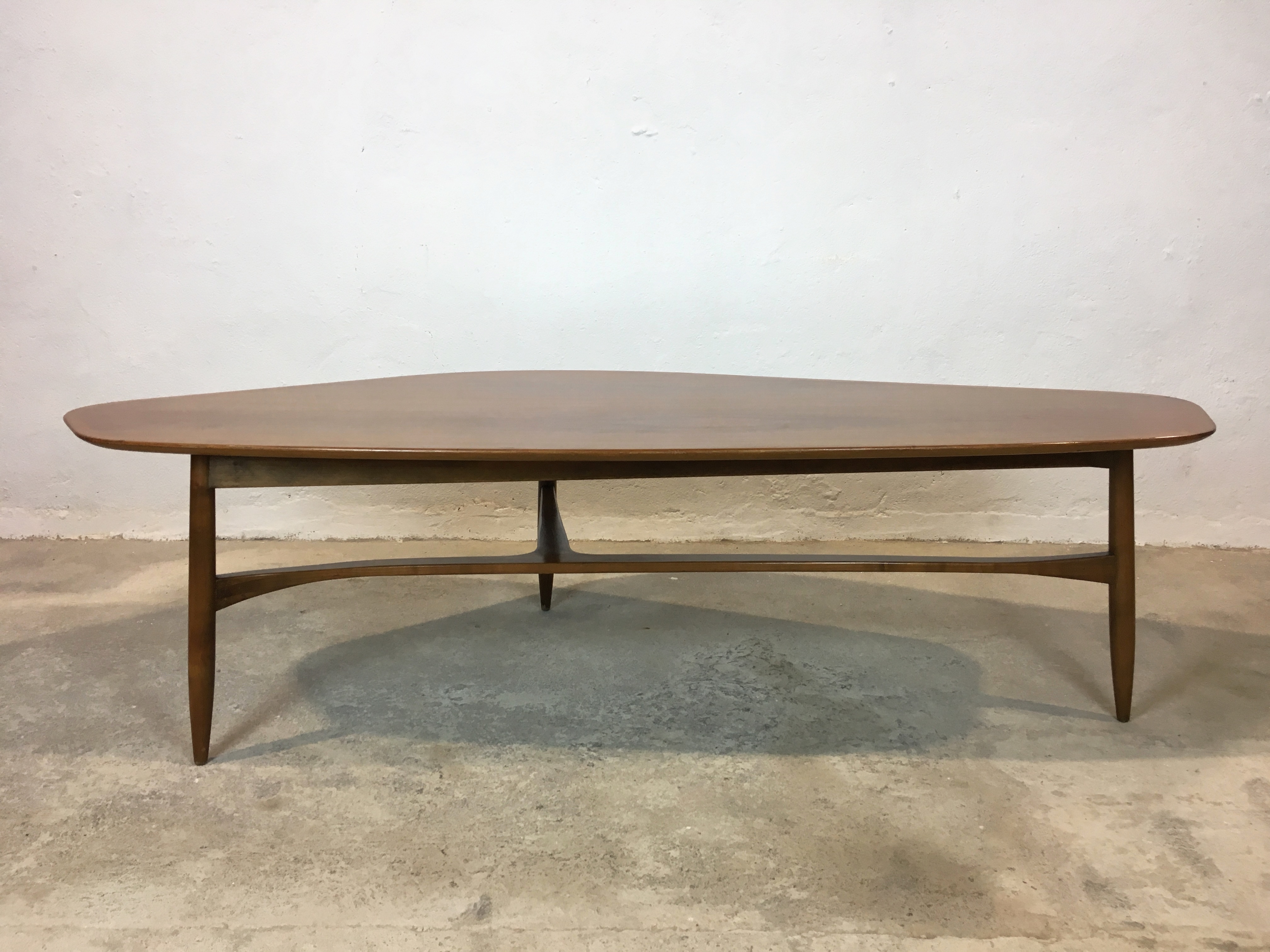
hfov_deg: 61.7
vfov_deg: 48.2
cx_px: 635
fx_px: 1064
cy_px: 476
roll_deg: -0.8
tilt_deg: -13.0
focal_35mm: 29
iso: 40
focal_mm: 4.15
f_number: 2.2
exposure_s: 1/33
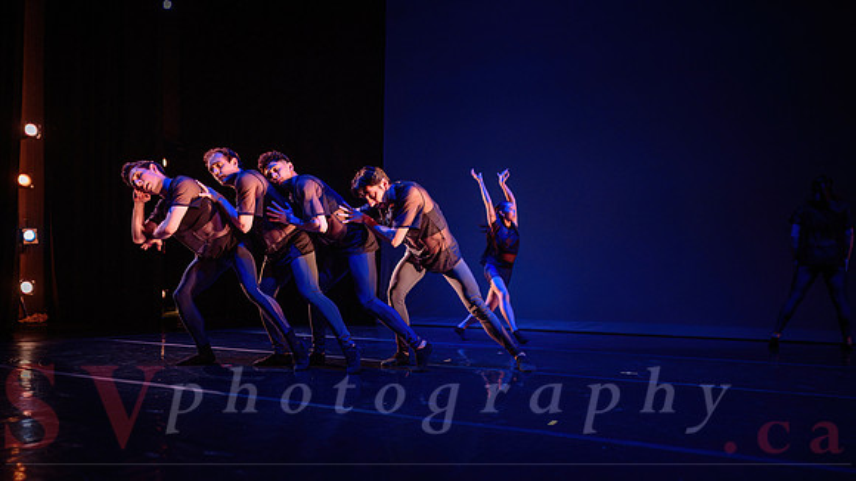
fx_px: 601
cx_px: 405
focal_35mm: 26
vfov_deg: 43.3
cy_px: 300
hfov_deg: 70.9
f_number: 1.4
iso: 1600
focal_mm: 24
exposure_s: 1/250
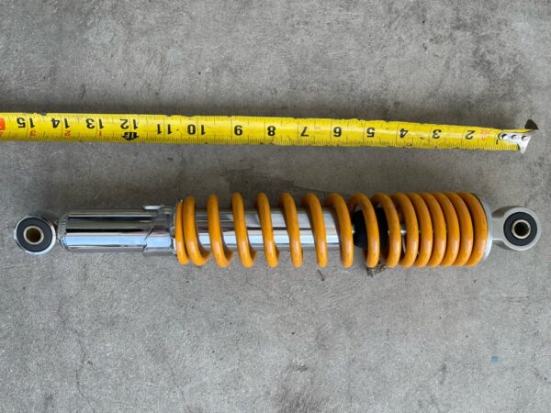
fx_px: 414
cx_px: 276
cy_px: 206
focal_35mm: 26
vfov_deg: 53.1
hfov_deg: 67.3
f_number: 1.6
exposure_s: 1/645
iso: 32
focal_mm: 5.1
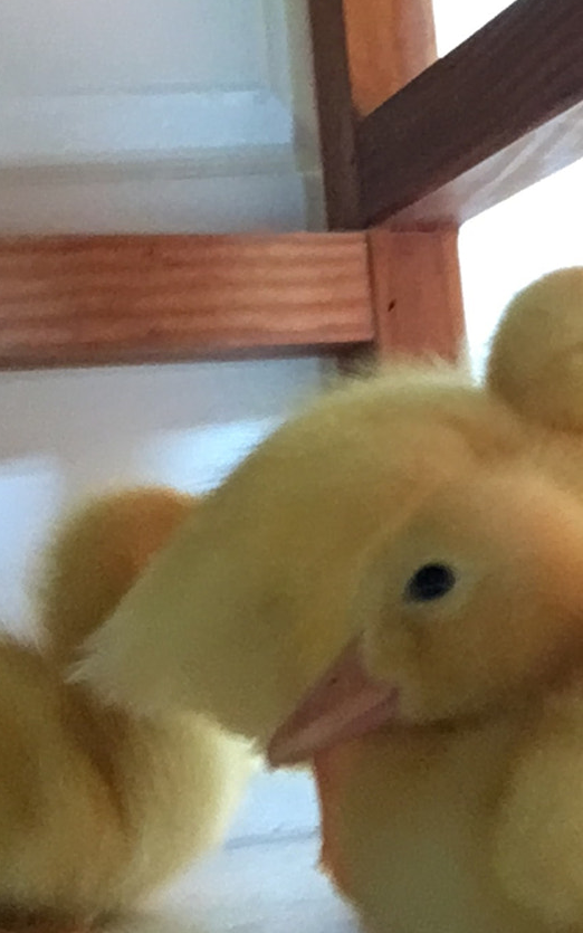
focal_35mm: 63
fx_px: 1601
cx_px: 467
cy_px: 218
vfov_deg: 31.8
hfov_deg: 20.4
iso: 320
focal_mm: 2.65
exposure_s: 1/17
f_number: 2.2
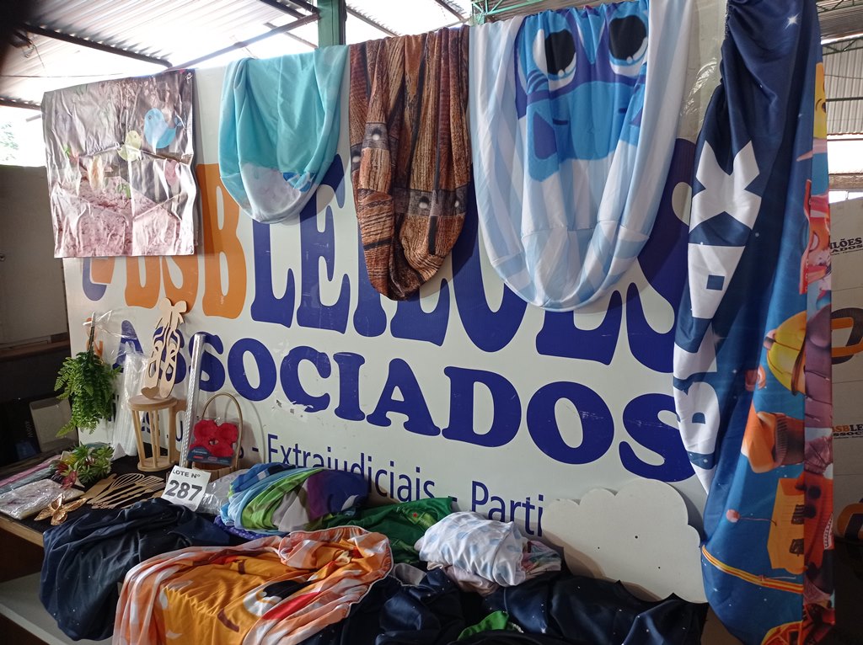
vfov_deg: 49.7
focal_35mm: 28
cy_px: 322
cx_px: 432
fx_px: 697
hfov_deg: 63.5
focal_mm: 4.7
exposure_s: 1/60
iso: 175
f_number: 1.79
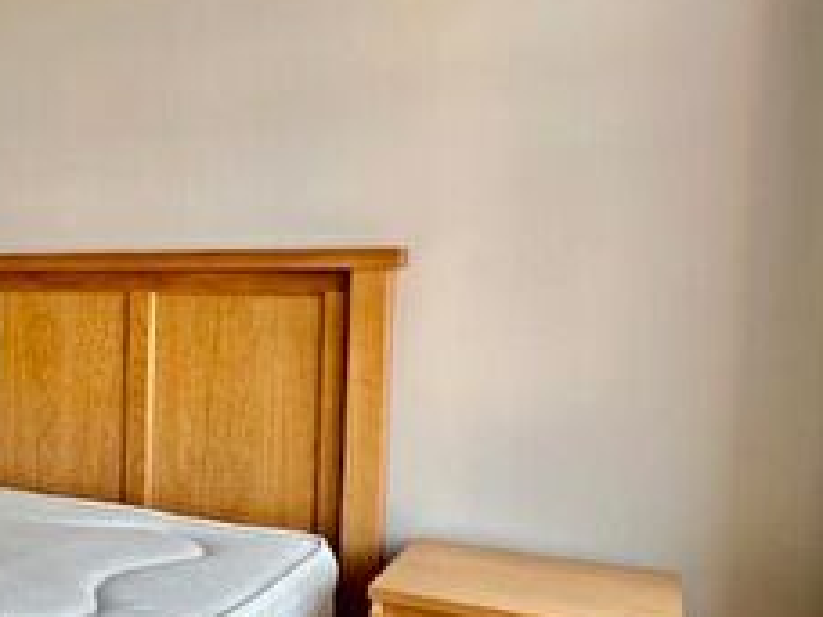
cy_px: 345
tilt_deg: -5.5
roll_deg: -1.1
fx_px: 1022
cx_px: -278
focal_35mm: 43
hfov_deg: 31.9
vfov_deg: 33.6
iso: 100
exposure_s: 1/99
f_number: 2.2
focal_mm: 2.22
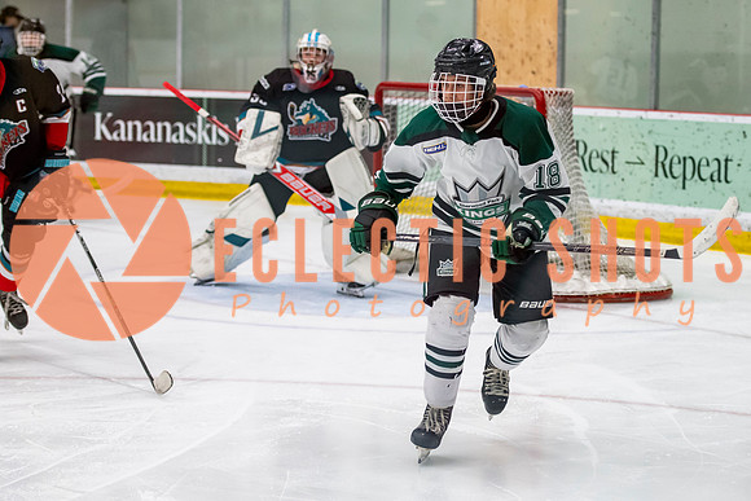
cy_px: 246
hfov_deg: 16.1
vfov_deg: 10.8
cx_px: 468
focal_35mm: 127
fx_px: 2645
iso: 2000
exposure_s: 1/640
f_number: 3.2
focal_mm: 80
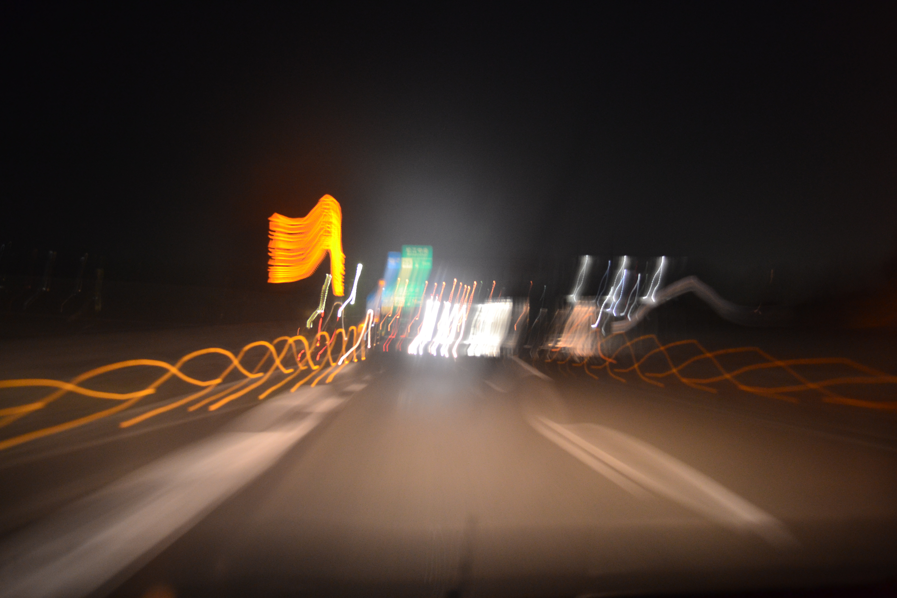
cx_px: 448
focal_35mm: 33
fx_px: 822
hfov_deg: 57.2
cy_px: 299
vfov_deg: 40.0
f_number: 4
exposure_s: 1/1.6
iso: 800
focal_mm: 22
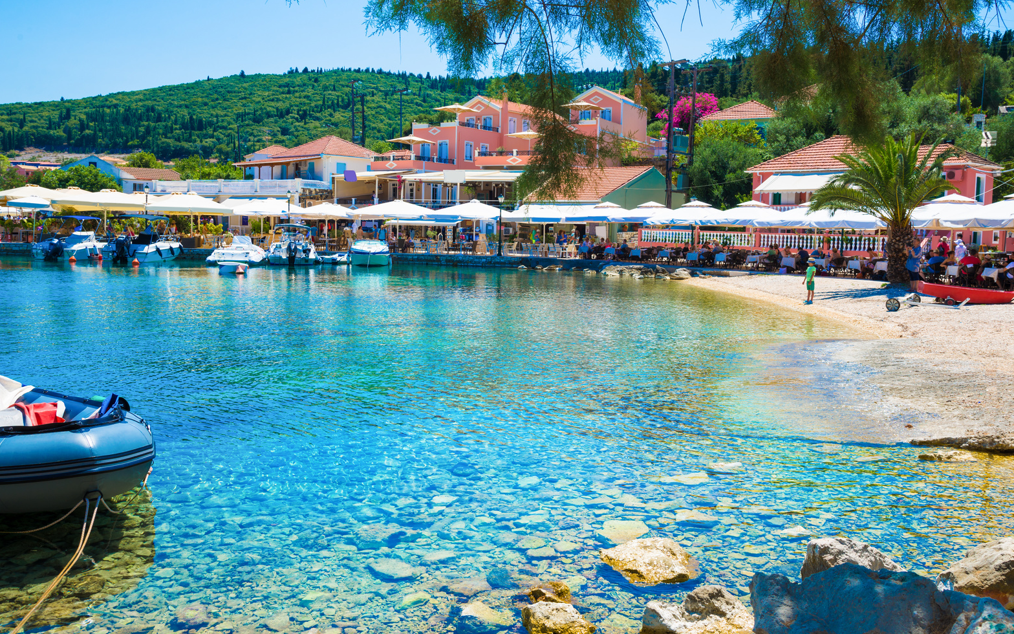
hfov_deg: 56.7
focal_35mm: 34
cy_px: 295
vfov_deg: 37.3
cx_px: 531
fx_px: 940
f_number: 10
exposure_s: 1/160
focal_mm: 31
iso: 100
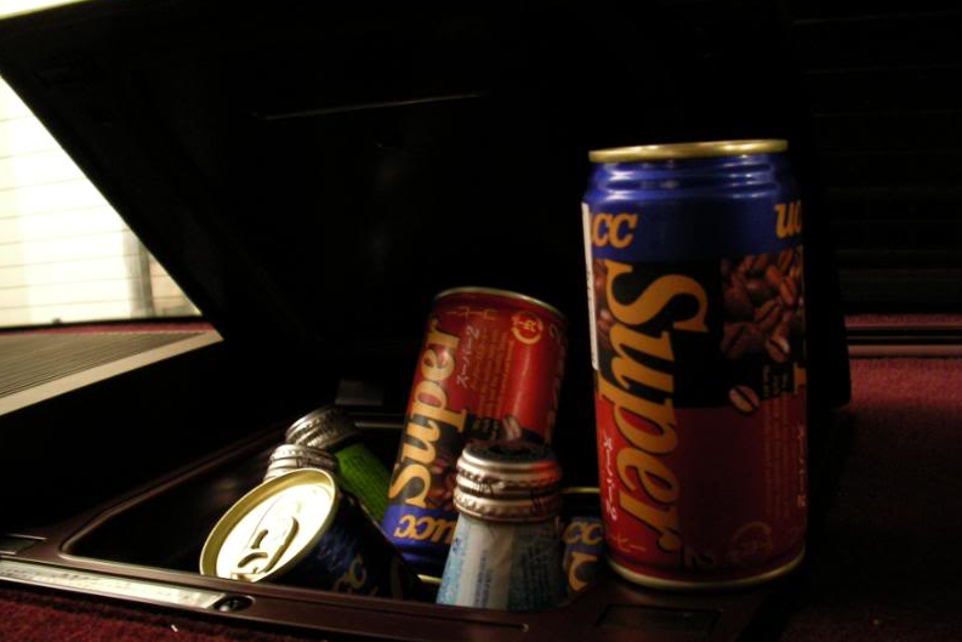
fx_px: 1149
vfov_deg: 31.2
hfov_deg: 45.4
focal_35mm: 43
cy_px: 336
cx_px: 480
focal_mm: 6.3
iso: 200
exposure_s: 1/2
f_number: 3.5
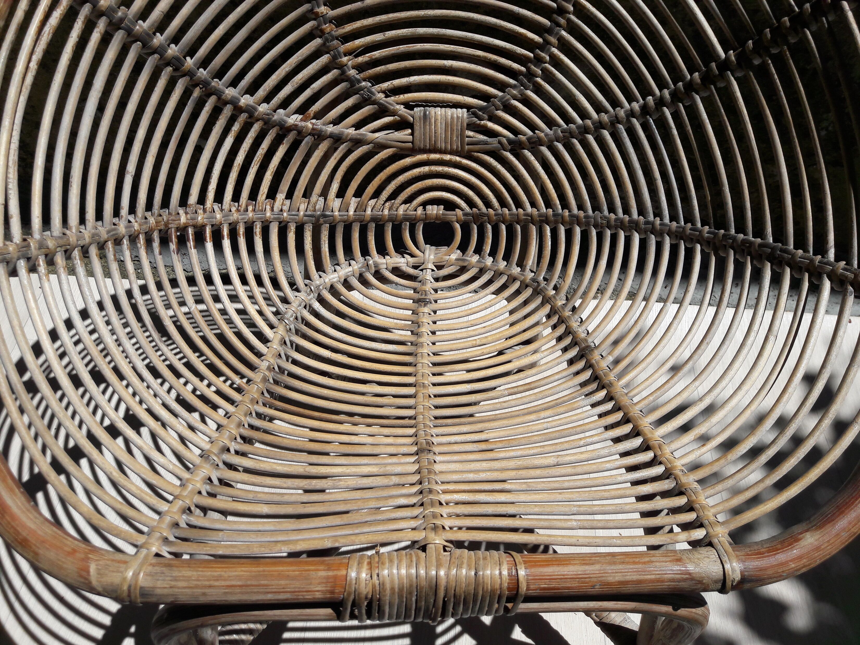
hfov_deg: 63.4
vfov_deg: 49.7
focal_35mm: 28
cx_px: 430
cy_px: 322
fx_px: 696
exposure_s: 1/2660
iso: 40
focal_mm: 3.7
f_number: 1.9
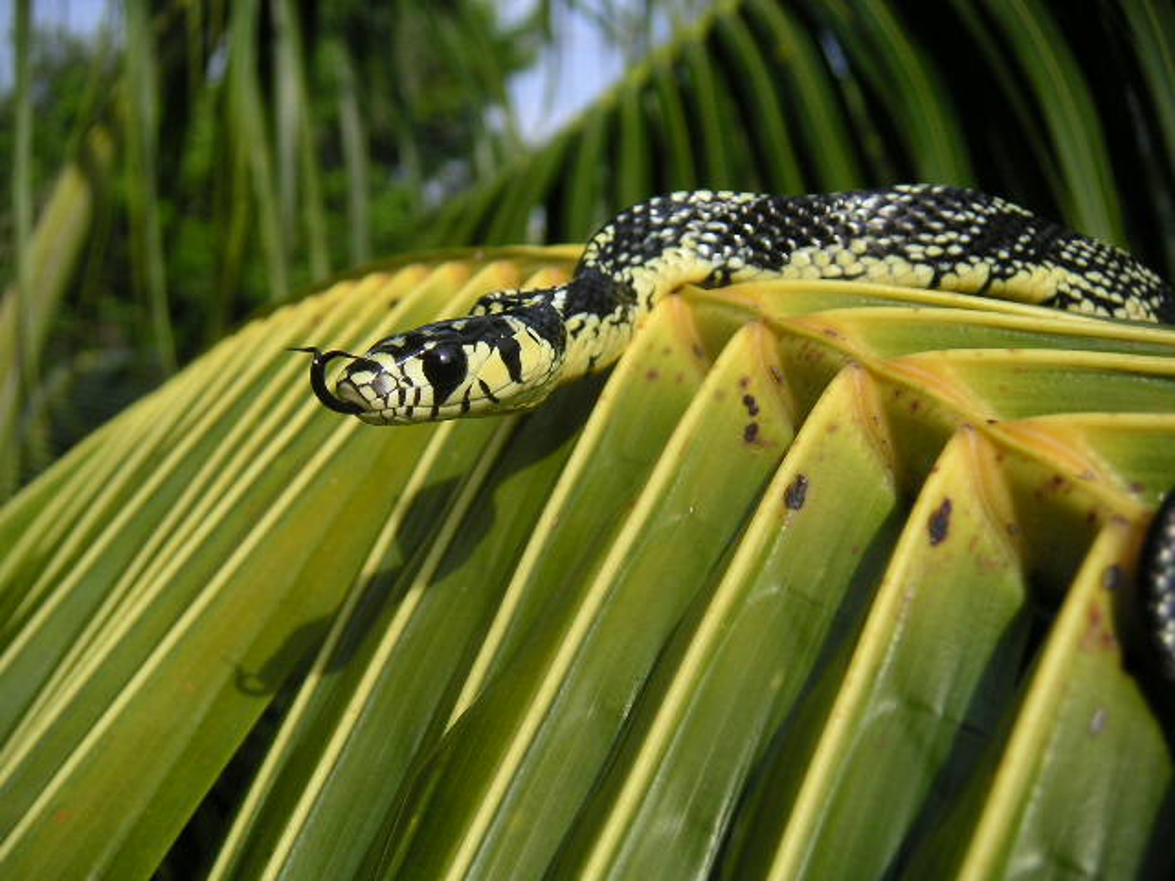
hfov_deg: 34.9
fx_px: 1867
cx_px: 588
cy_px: 440
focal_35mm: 55
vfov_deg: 26.6
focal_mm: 8.5
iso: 50
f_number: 3
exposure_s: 1/750
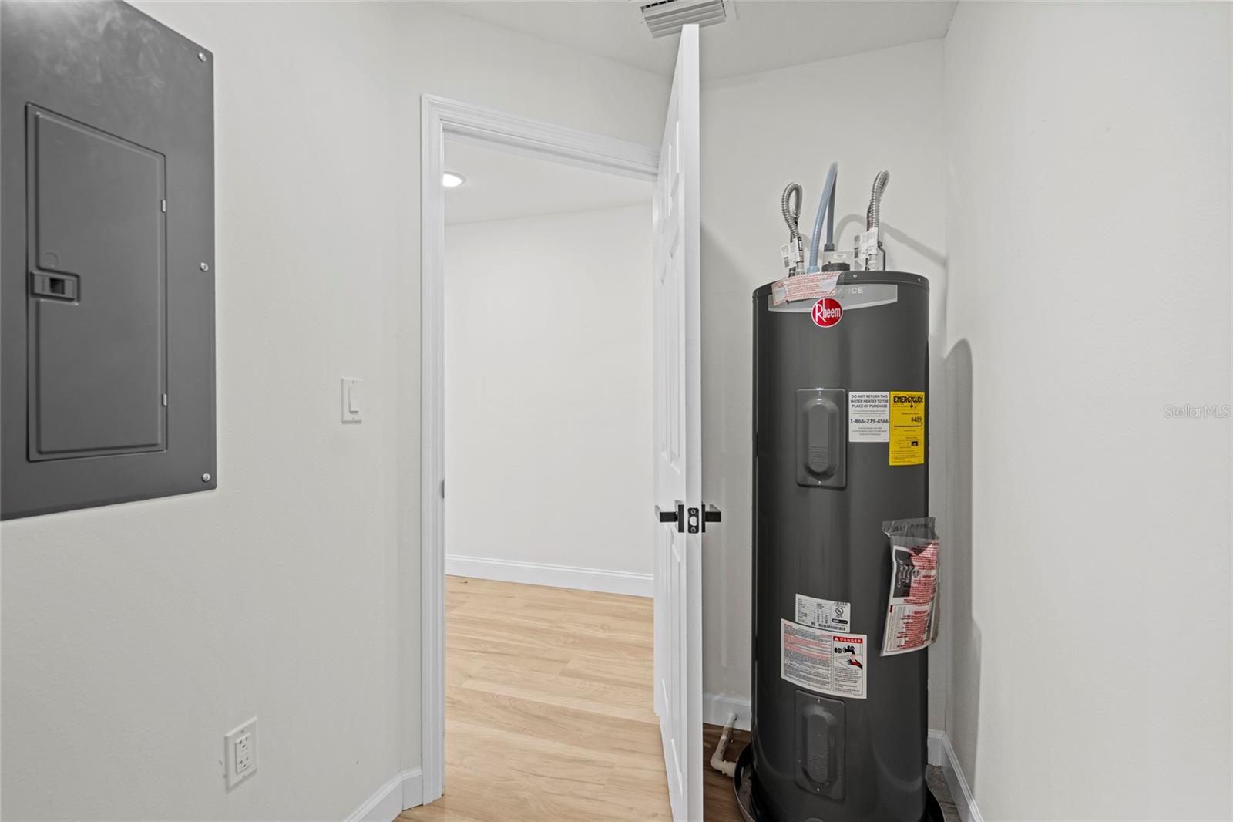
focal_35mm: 16
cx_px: 616
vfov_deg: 73.7
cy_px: 411
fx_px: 548
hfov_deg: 96.7
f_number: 4
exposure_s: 1/13
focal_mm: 16
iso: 400
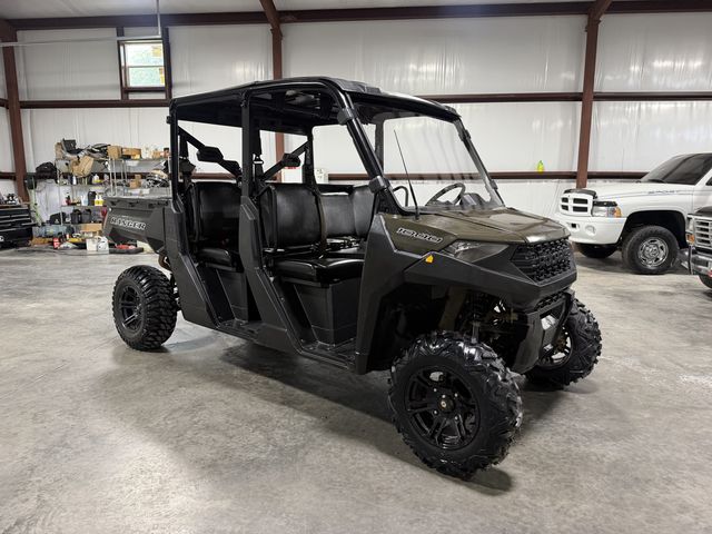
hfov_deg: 71.6
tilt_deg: -9.6
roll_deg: +0.5
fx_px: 494
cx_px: 356
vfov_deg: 56.8
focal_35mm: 24
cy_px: 267
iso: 250
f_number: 1.78
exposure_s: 1/60
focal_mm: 6.76
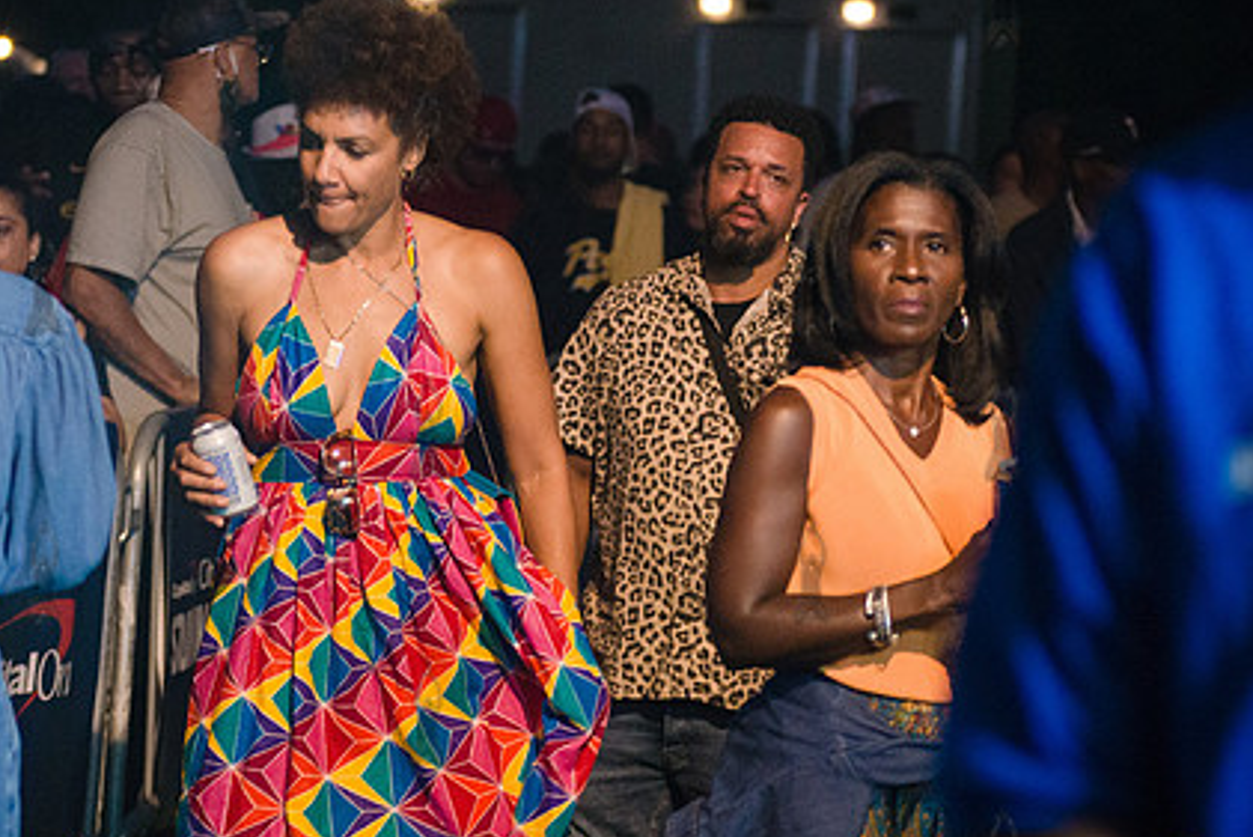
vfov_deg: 9.7
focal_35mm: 142
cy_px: 427
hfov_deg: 14.4
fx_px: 4944
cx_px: 426
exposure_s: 1/200
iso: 3200
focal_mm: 80
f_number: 4
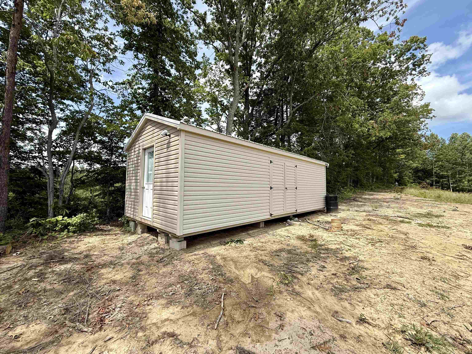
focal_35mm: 14
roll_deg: -1.0
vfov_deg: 85.7
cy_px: 177
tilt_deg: +2.3
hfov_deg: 102.1
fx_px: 191
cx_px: 236
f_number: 2.2
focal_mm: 2.22
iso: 50
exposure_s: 1/1399
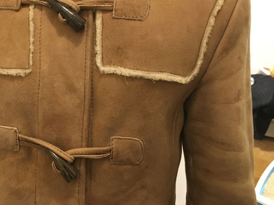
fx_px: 324
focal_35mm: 41
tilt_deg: -18.3
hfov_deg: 44.8
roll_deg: +0.8
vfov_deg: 34.7
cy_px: 62
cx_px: 81
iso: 250
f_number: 2.2
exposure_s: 1/17
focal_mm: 4.15
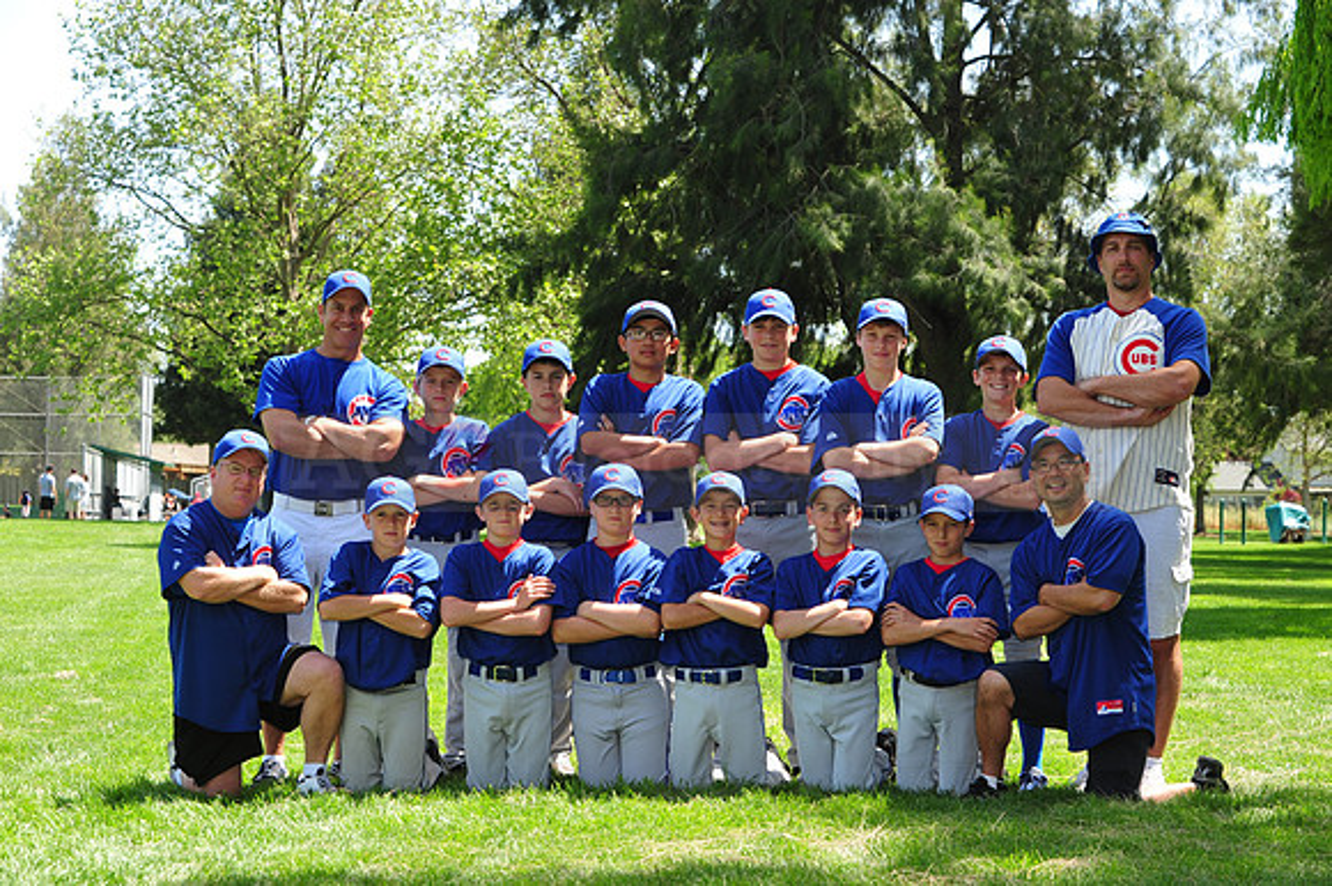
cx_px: 666
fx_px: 2958
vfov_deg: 17.0
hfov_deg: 25.4
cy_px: 443
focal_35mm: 80
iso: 200
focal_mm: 80
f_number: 8
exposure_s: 1/160
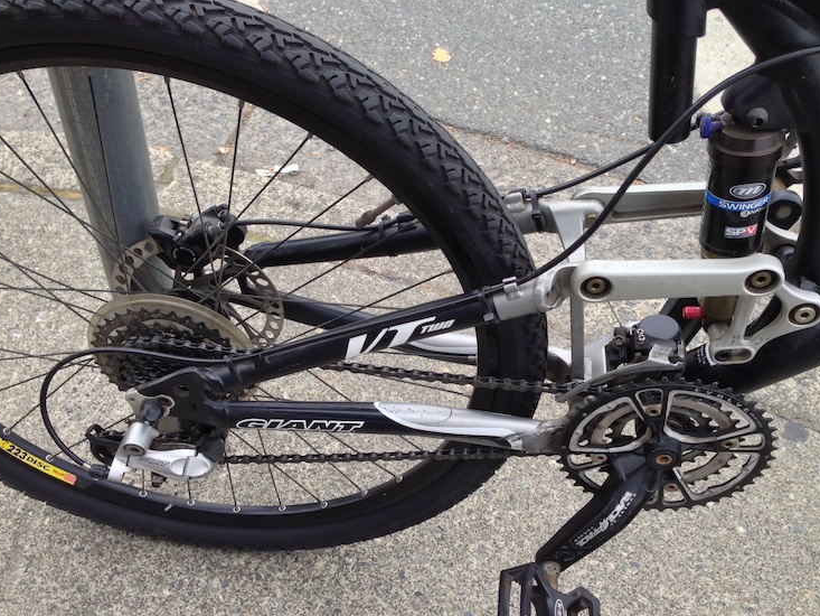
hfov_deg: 51.3
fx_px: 853
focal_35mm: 36
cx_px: 431
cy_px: 325
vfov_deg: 39.7
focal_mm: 4.13
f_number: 2.4
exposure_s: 1/154
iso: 50
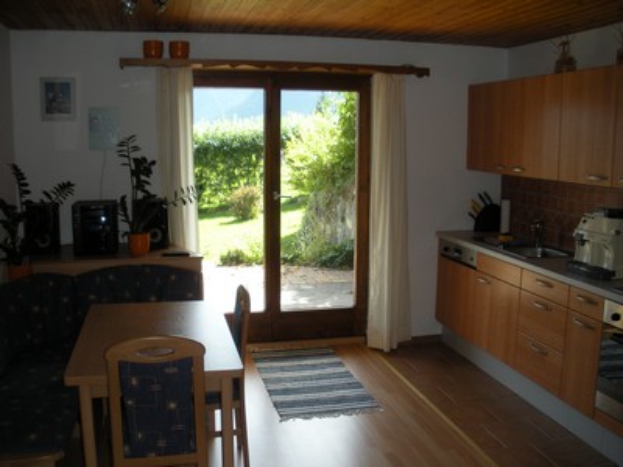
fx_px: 648
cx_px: 312
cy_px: 234
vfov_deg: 39.7
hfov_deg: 51.4
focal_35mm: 36
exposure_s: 1/87.2
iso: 88
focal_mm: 6.3
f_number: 3.5
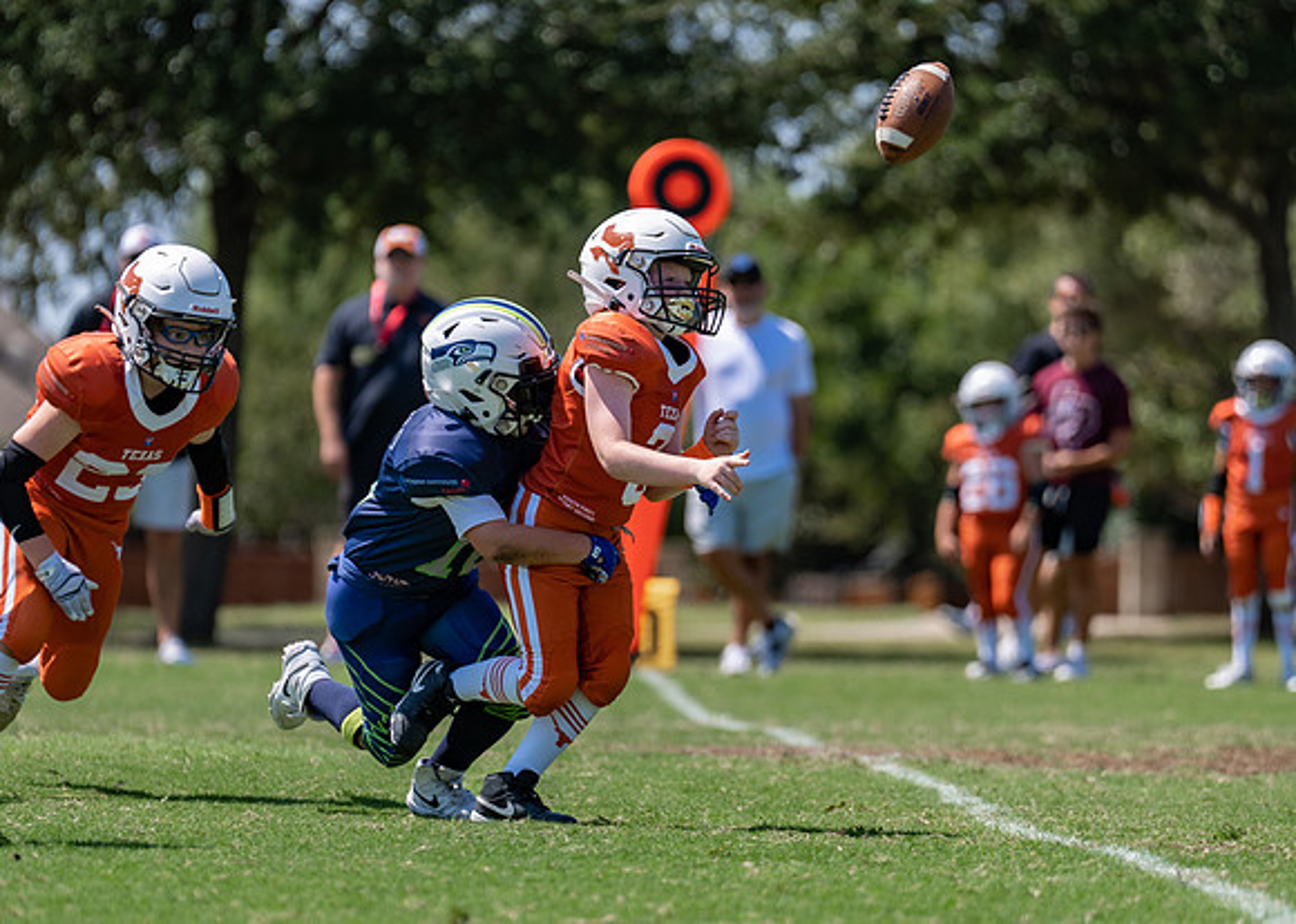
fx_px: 11801
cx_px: 679
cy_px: 523
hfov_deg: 6.3
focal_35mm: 321
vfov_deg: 4.5
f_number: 3.2
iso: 100
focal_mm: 200
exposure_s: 1/1250
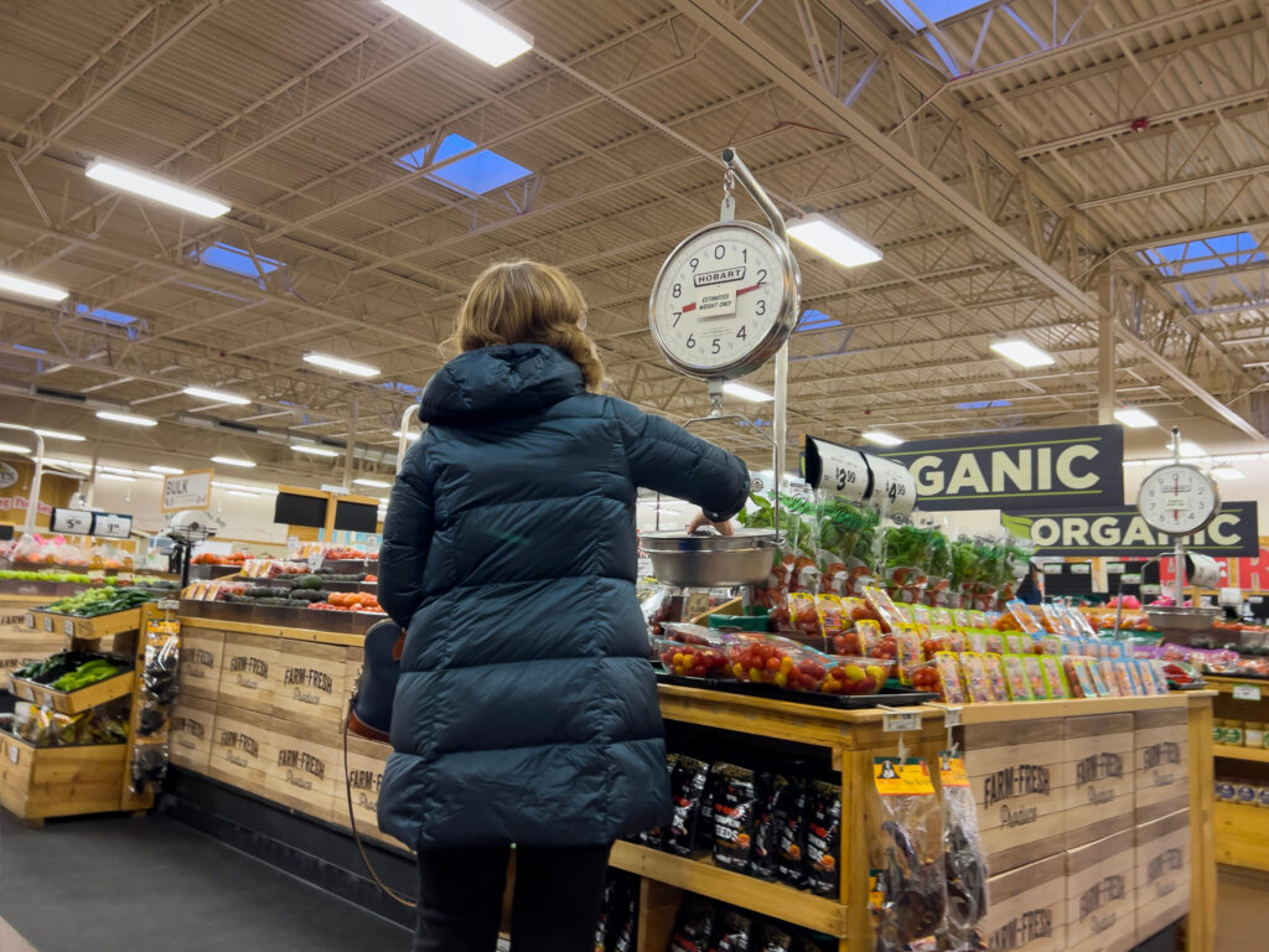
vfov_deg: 53.1
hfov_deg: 67.3
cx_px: 634
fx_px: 953
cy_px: 476
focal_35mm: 26
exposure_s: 1/60
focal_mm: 5.7
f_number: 1.5
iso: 125
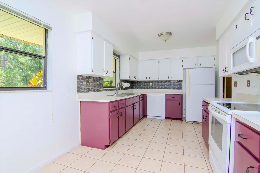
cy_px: 86
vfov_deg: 72.0
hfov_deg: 95.0
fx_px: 119
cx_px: 130
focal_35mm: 16
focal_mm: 11
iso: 500
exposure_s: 1/100
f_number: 8
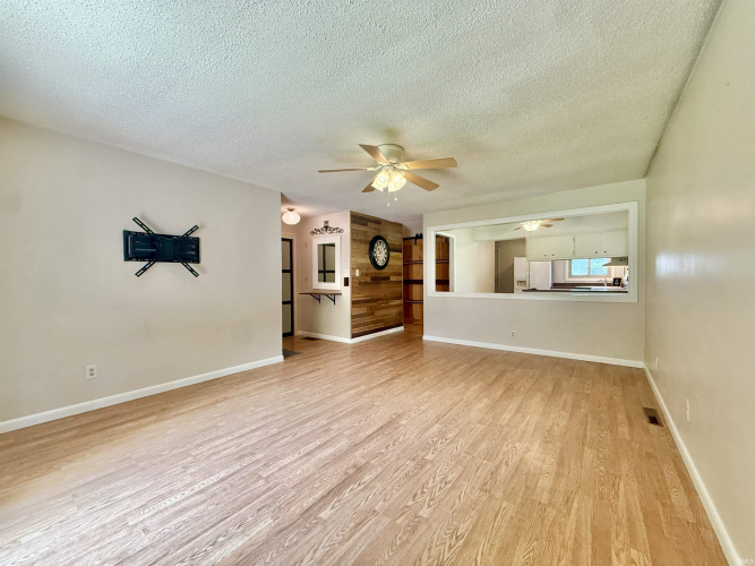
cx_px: 378
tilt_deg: -1.7
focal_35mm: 14
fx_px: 305
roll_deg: +0.1
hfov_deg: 102.1
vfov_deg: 85.7
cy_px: 283
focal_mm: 2.22
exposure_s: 1/120
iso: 250
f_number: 2.2
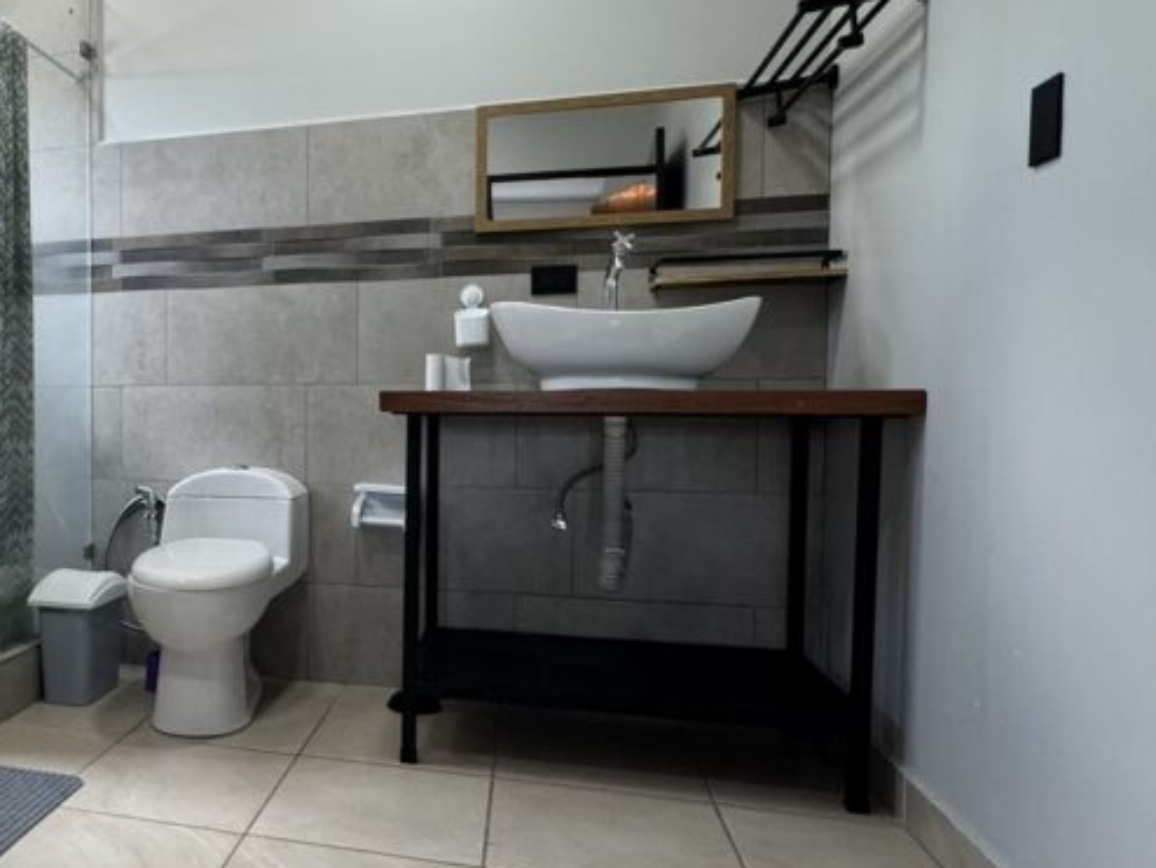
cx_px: 213
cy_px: 445
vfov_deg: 48.3
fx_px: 969
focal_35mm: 29
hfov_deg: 56.6
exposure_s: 1/120
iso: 200
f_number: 2.2
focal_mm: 2.22
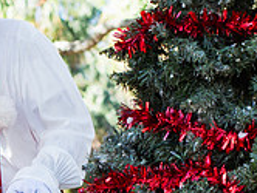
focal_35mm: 237
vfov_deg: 6.2
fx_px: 1762
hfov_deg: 8.2
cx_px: -137
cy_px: 231
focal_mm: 50
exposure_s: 1/125
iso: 125
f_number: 4.5
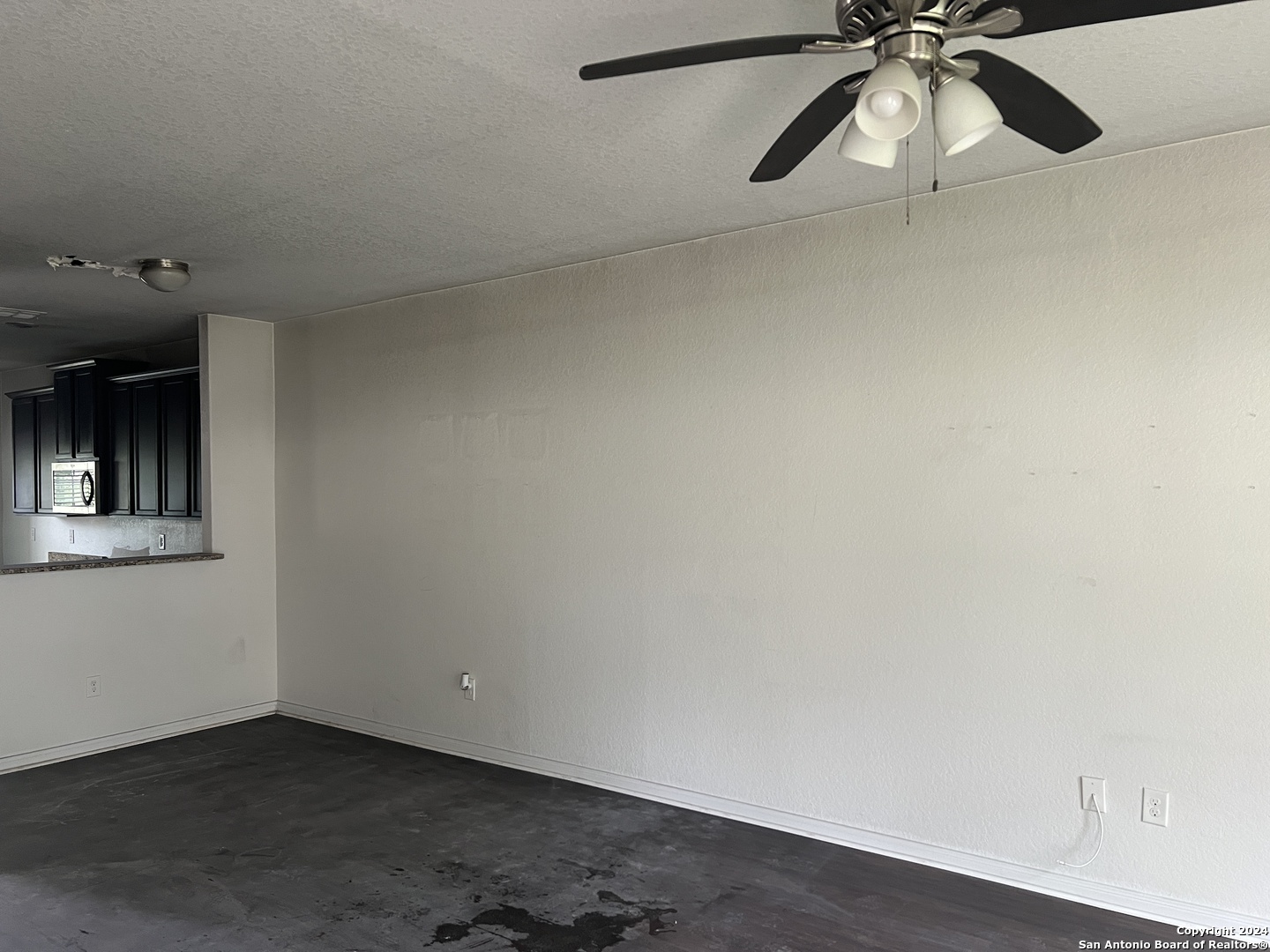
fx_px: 954
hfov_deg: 67.3
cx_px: 635
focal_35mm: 26
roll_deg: +0.6
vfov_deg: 53.1
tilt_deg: +0.2
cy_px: 476
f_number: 1.5
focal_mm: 5.7
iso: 125
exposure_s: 1/71
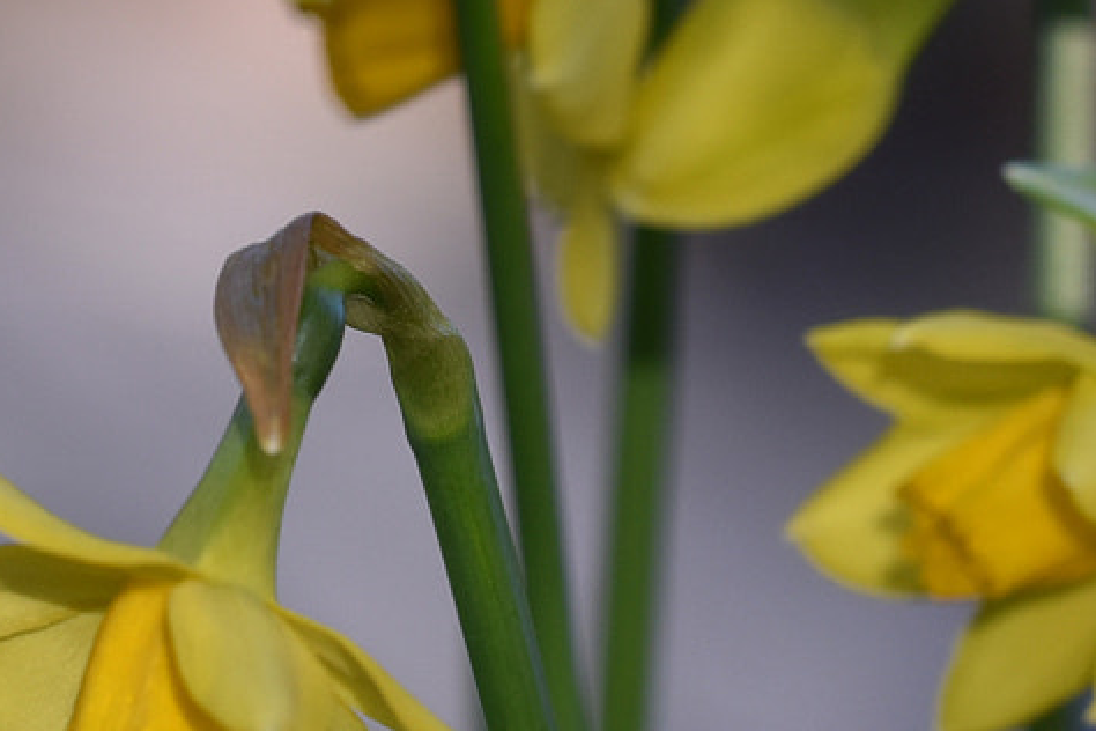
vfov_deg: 2.1
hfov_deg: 3.2
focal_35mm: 648
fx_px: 19726
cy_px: -353
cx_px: 1801
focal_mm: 150
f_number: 8
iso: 400
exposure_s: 1/250
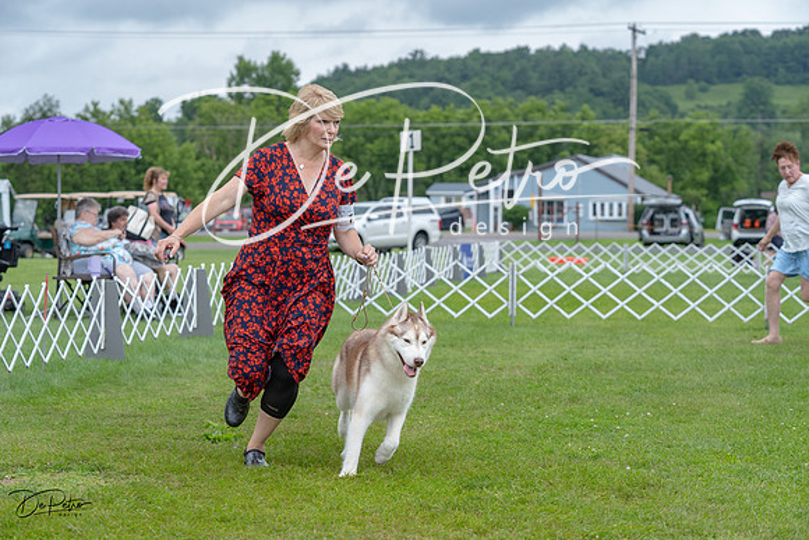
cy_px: 270
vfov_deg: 17.1
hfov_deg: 25.4
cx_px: 404
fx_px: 1798
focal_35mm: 80
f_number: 4.5
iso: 400
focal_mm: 80
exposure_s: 1/1000
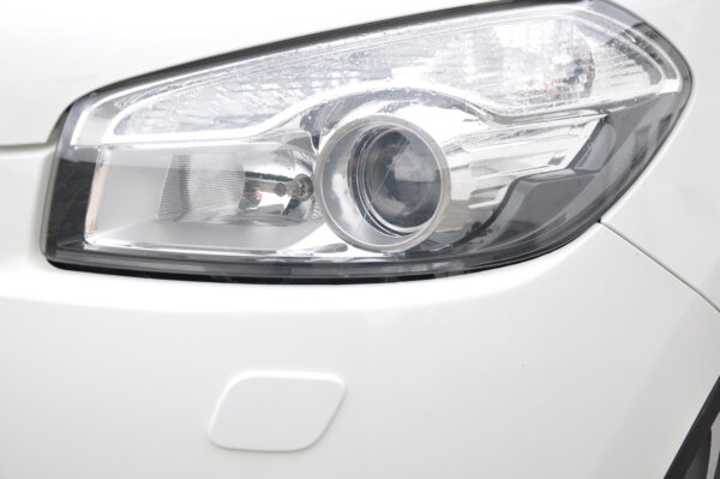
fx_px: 1019
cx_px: 360
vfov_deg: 26.4
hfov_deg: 38.9
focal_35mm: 51
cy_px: 240
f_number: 5.6
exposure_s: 1/60
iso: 720
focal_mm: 34
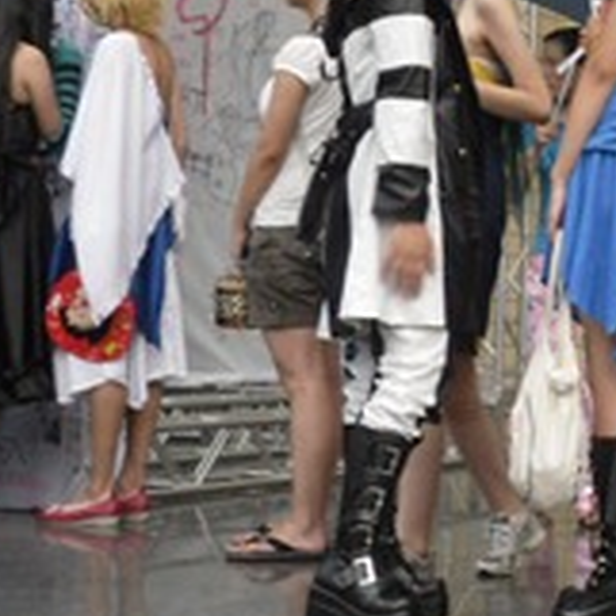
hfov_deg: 10.7
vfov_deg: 11.0
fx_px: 3181
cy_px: 184
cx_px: 857
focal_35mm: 158
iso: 100
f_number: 3.5
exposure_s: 1/90
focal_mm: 6.3
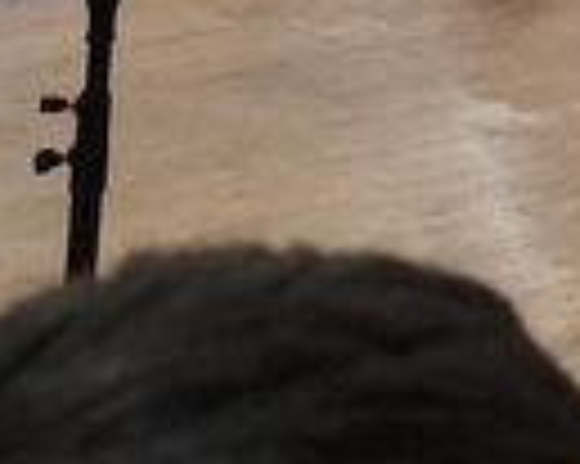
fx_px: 3053
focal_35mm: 178
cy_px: -1122
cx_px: 854
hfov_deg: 10.5
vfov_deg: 7.3
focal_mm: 6.4
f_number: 1.8
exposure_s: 1/60
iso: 640
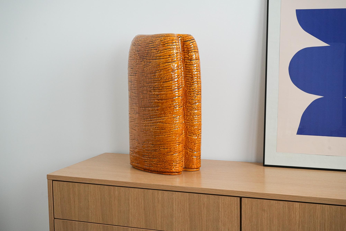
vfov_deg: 20.9
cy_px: 116
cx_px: 173
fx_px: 625
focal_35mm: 65
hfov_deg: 31.0
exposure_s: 1/80
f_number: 9
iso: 2500
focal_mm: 65
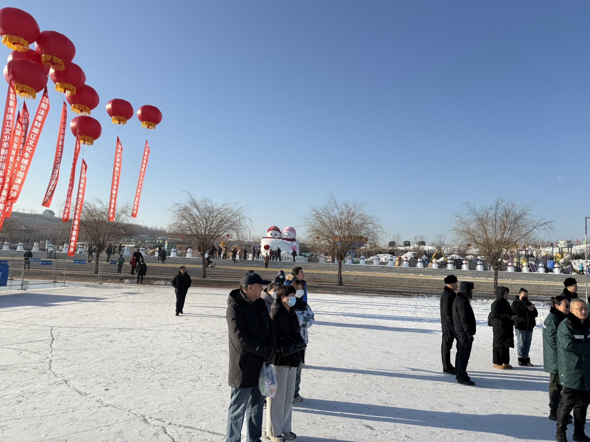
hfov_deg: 71.6
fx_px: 409
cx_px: 295
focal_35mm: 24
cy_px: 221
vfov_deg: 56.8
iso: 80
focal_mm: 6.76
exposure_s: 1/4673
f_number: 1.78
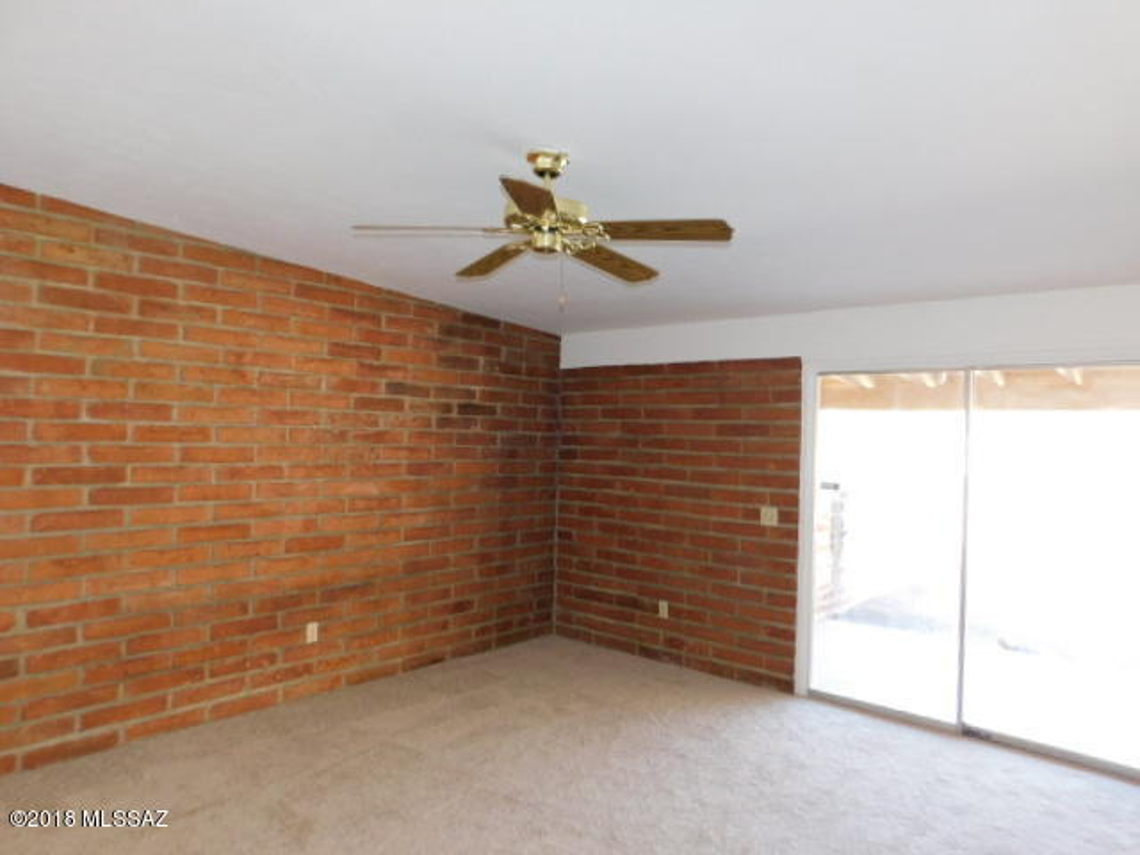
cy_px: 428
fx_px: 757
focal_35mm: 23
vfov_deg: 58.9
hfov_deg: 73.9
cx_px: 570
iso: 200
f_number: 3
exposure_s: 1/30
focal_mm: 4
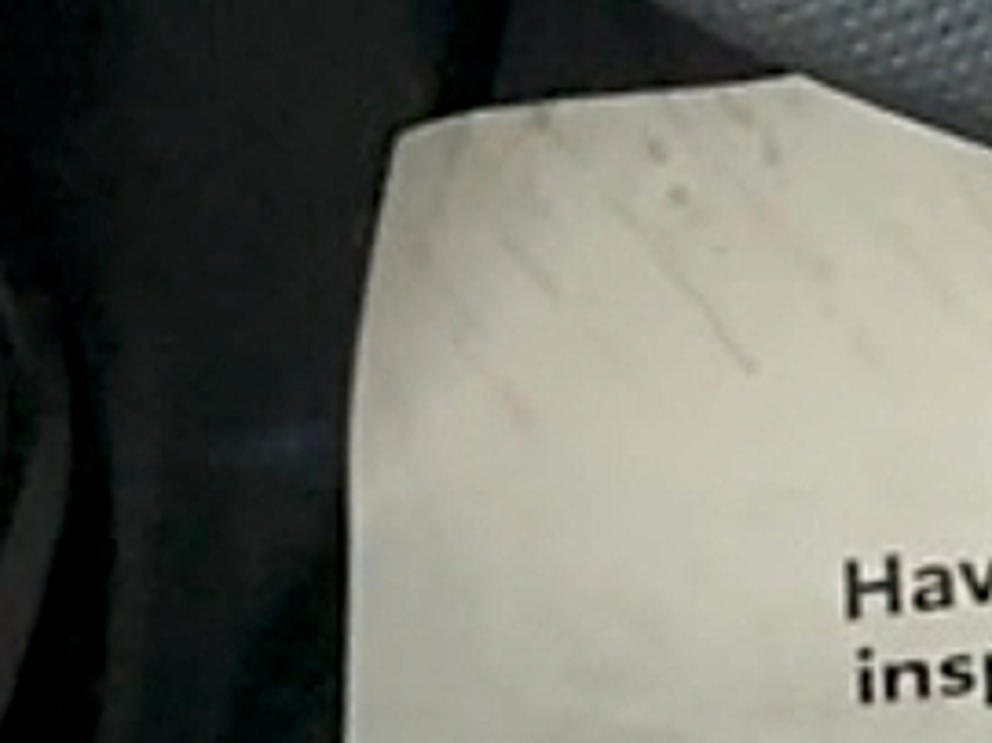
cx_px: 1867
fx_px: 5070
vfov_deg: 7.8
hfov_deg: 10.4
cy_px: -1025
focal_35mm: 177
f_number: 1.8
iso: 100
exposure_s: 1/120
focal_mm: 3
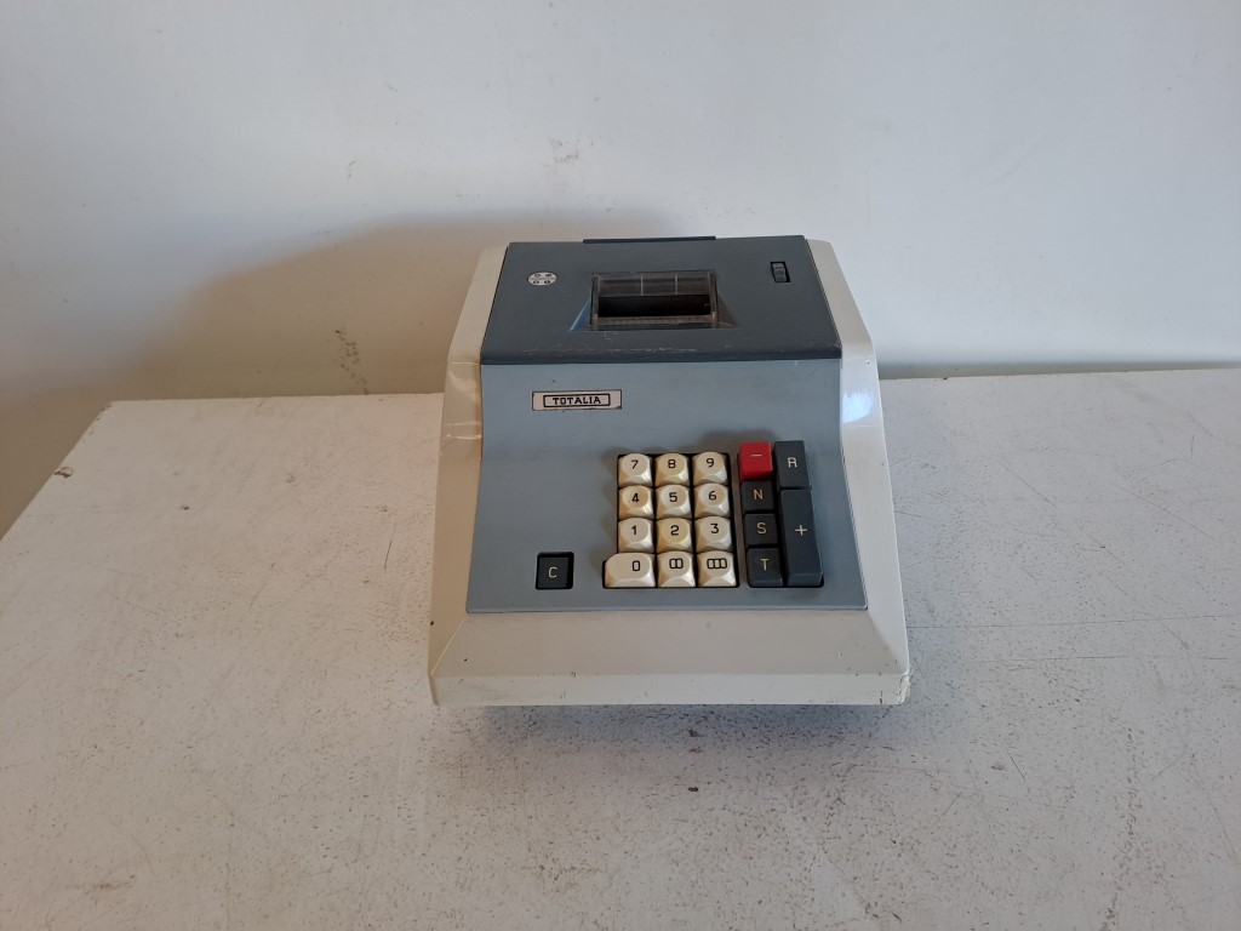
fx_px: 896
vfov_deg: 54.9
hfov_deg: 69.4
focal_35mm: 25
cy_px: 466
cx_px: 620
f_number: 1.8
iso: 125
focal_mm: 4.65
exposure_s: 1/50
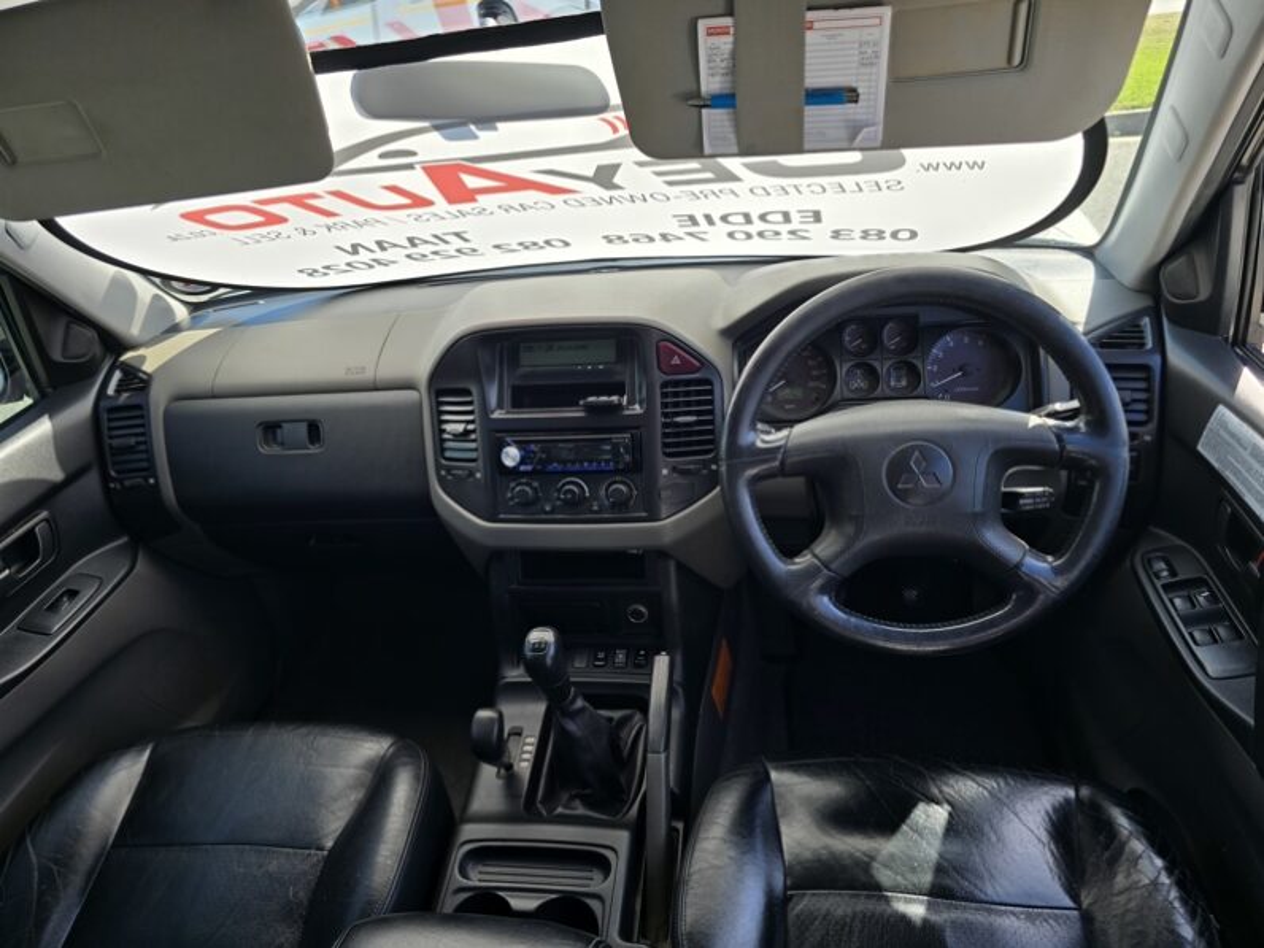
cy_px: 474
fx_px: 840
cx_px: 632
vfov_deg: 58.9
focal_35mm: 23
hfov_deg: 73.9
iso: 12
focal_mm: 6.3
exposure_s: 1/243
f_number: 1.7
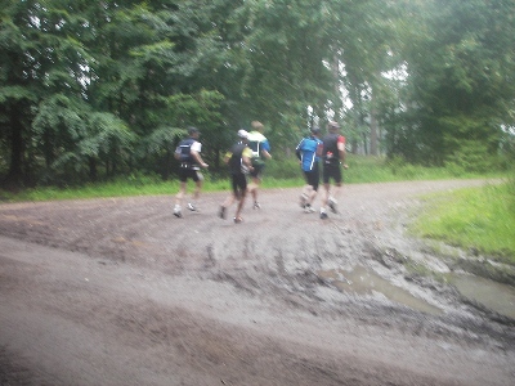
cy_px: 193
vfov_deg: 37.7
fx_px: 565
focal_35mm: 38
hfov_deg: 49.0
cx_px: 258
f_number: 3.3
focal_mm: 6.3
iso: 100
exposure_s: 1/30
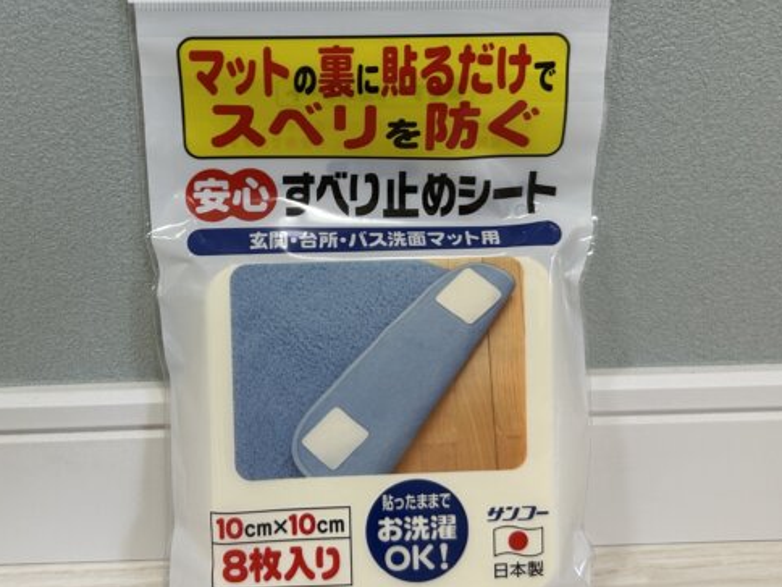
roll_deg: +1.9
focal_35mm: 43
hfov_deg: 43.7
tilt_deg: -18.4
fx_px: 971
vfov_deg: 33.5
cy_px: 225
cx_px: 326
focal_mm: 5.7
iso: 80
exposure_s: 1/100
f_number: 1.5
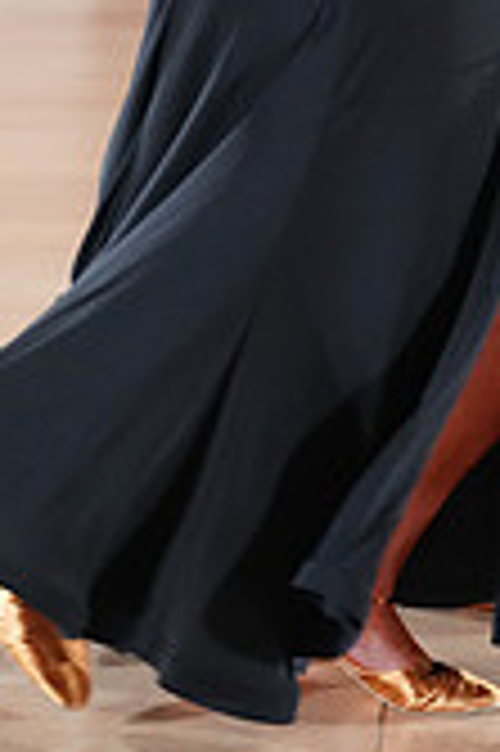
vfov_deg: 6.3
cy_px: -396
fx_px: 6743
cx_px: 259
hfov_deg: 4.2
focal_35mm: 323
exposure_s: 1/320
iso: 3200
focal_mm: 93
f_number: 2.8
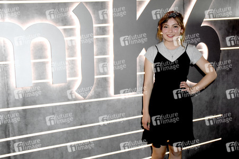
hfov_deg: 55.1
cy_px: 80
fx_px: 229
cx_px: 120
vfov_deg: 38.3
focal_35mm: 34
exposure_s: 1/160
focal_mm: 23
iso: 3200
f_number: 5.6
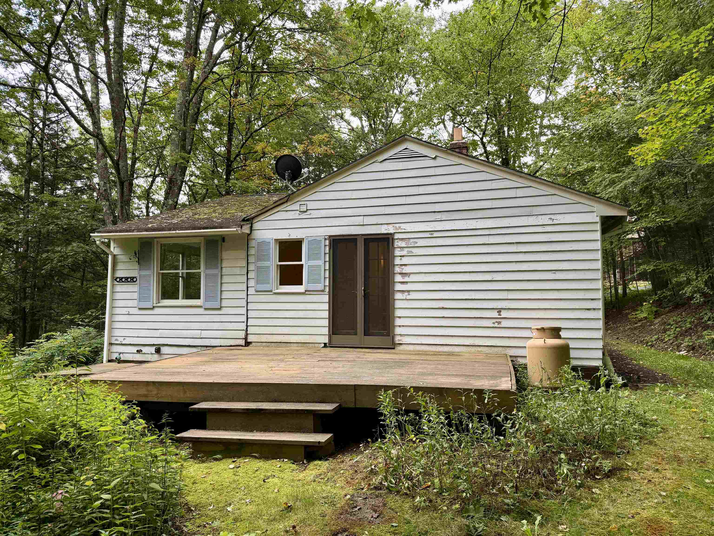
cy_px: 268
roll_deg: +0.0
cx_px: 357
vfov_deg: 56.8
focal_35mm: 24
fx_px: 495
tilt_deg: +3.0
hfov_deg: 71.6
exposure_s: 1/139
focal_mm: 6.76
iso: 125
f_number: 1.78
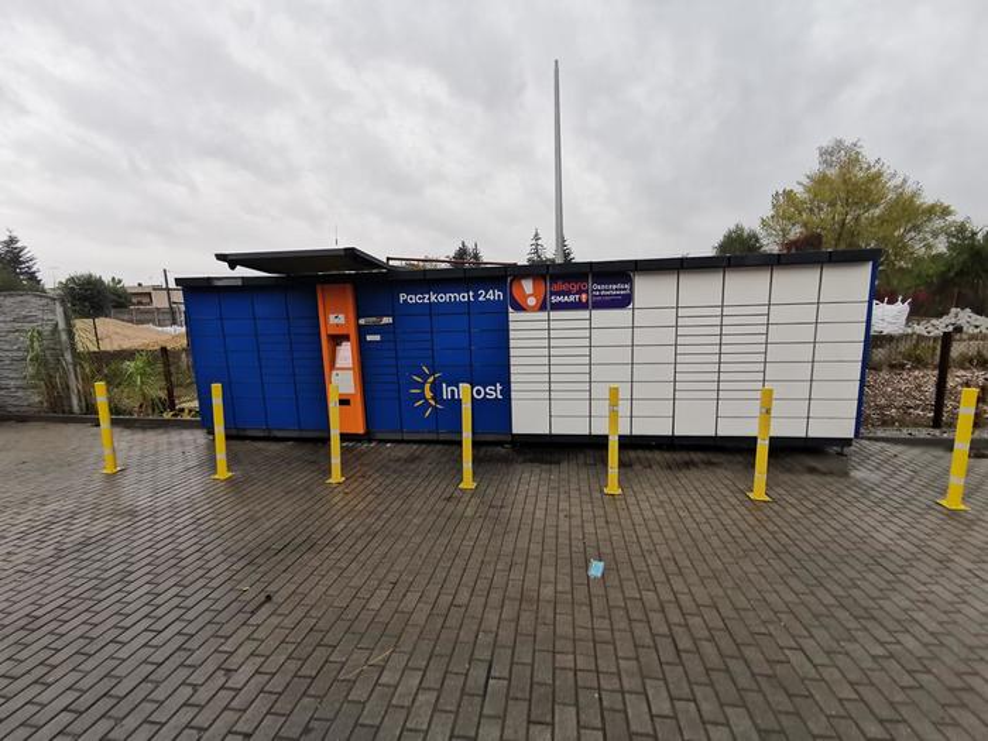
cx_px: 494
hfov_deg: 94.5
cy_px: 370
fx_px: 457
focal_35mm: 16
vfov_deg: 78.1
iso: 160
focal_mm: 2.35
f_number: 2.2
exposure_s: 1/100
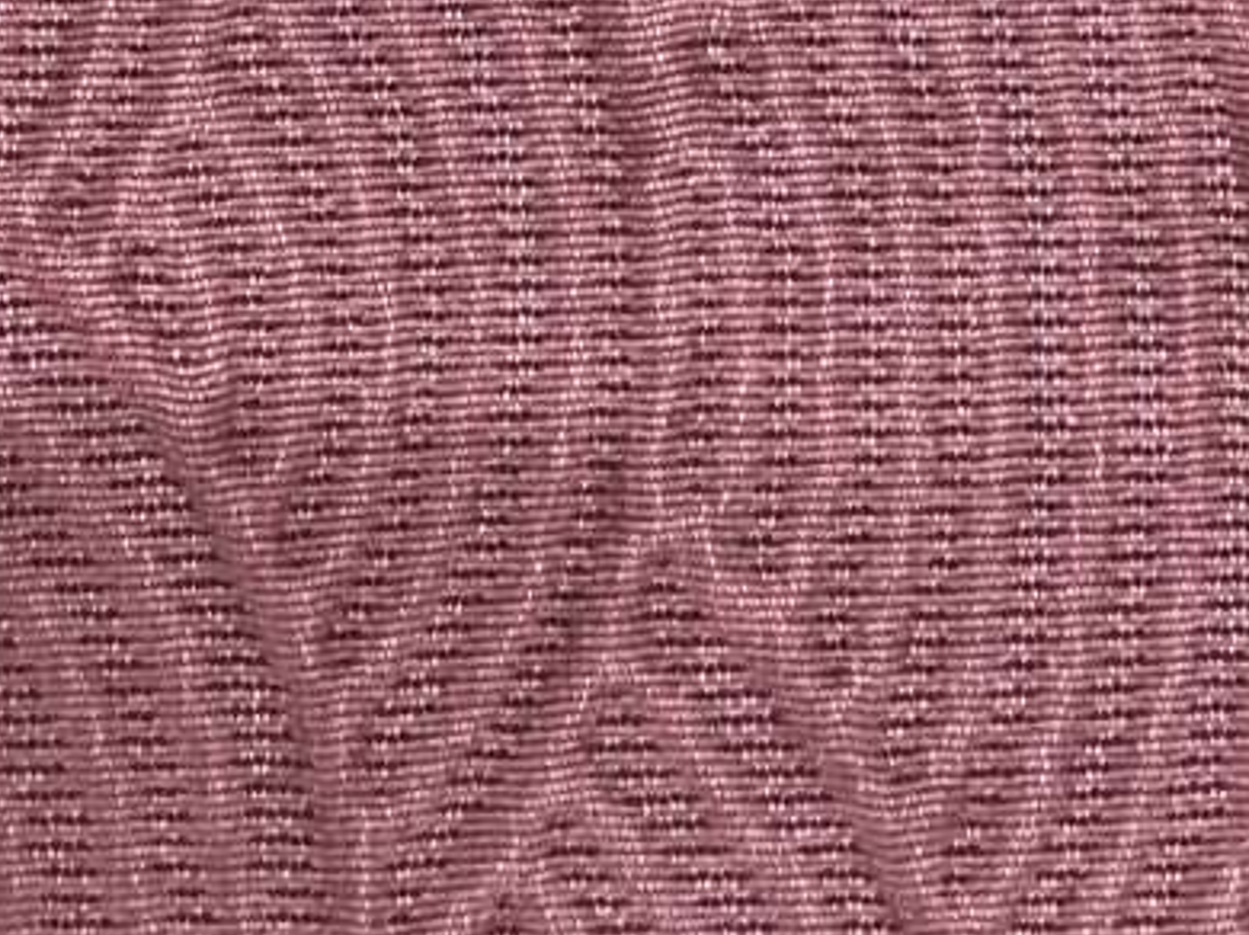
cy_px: -1002
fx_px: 4976
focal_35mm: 138
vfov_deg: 9.9
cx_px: 775
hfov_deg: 14.3
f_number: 1.8
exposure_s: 1/15
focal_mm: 3.99
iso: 40
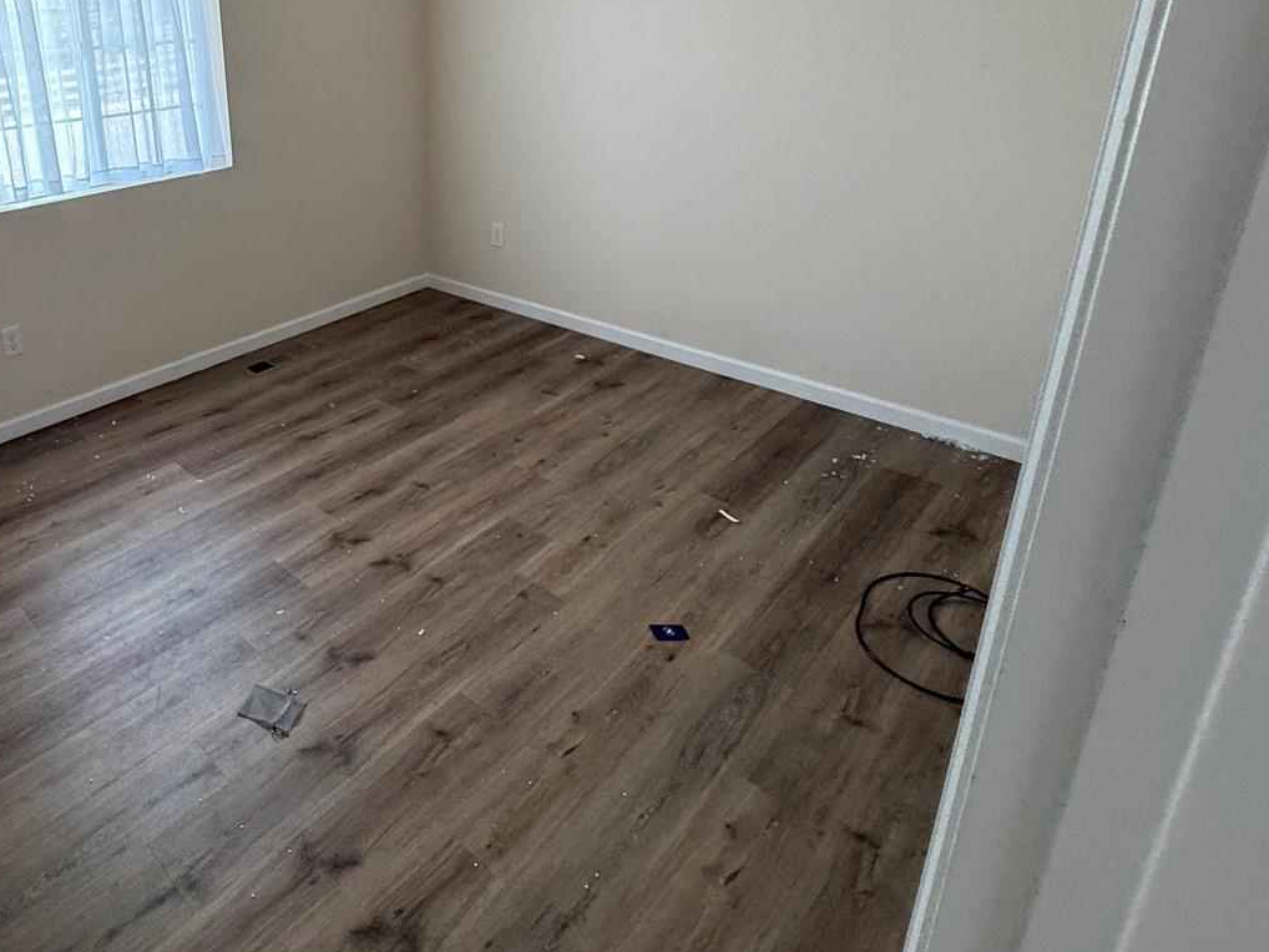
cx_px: 302
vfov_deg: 58.5
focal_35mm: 22
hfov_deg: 70.7
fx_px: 807
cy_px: 260
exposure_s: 1/99
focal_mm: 2.22
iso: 200
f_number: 2.2
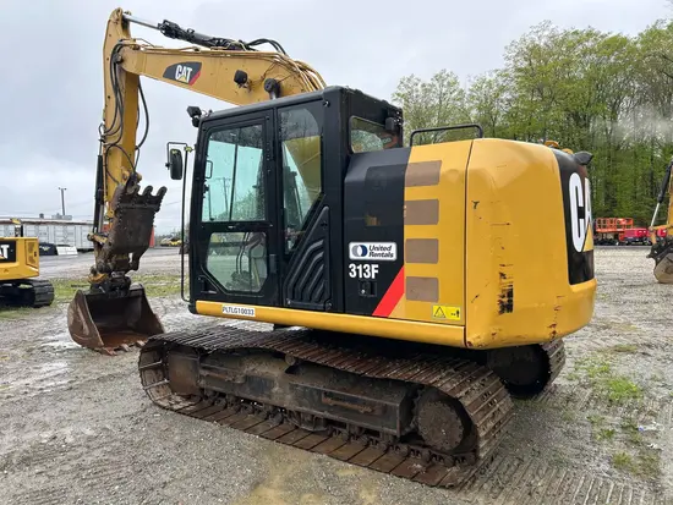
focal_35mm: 26
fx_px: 506
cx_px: 336
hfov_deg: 67.3
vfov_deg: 53.1
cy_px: 252
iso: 50
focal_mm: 5.7
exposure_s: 1/880
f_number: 1.5
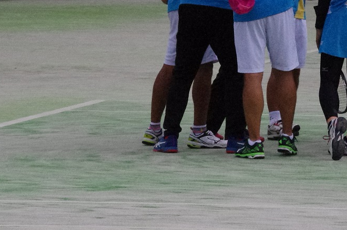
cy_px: -6
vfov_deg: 3.7
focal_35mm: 368
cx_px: 272
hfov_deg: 5.6
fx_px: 3542
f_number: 14
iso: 6400
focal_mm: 107.5
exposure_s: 1/4000
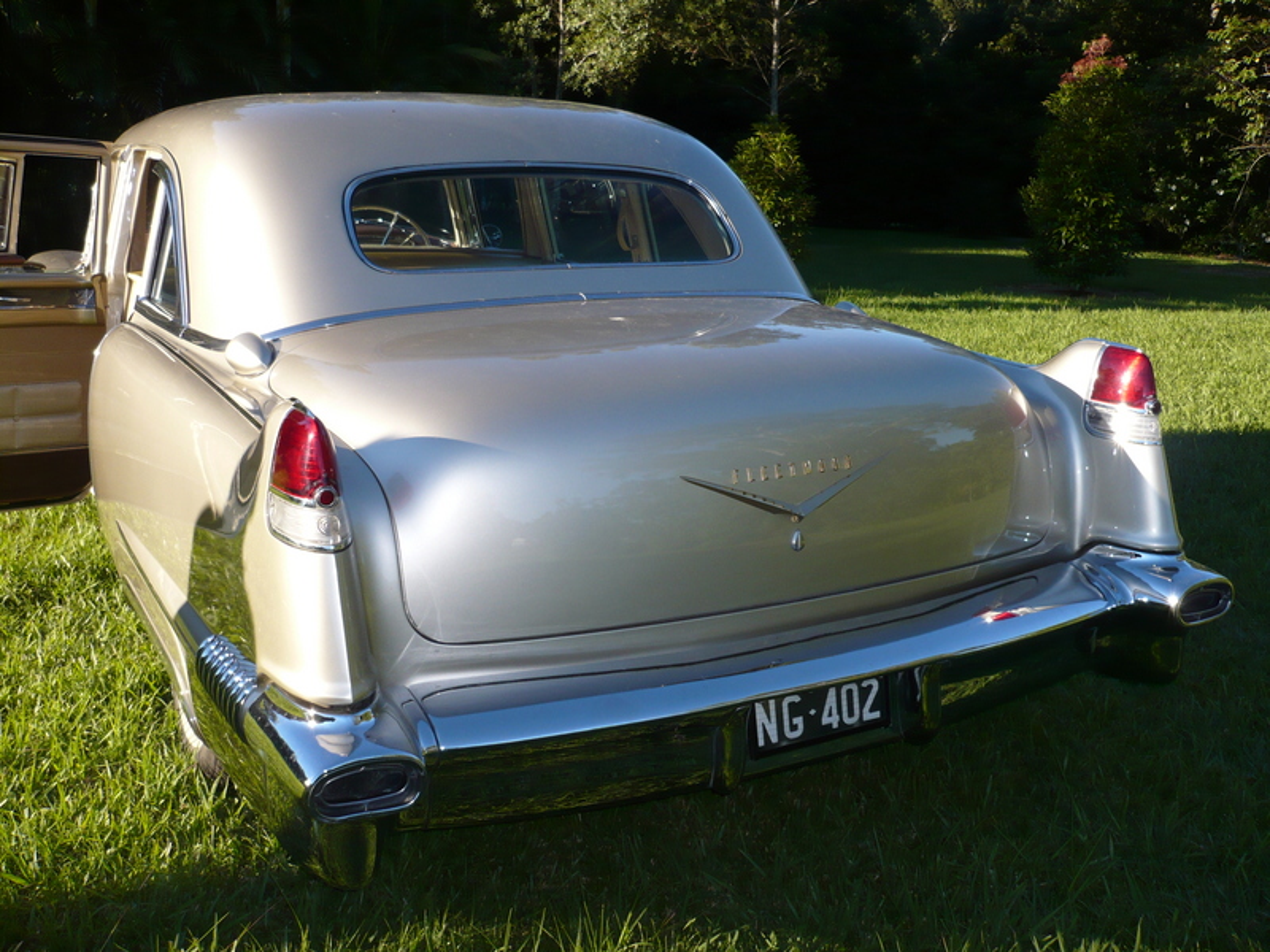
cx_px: 635
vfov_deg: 40.7
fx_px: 1284
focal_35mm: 35
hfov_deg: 52.6
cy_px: 476
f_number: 2.8
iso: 100
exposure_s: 1/500
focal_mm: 5.8
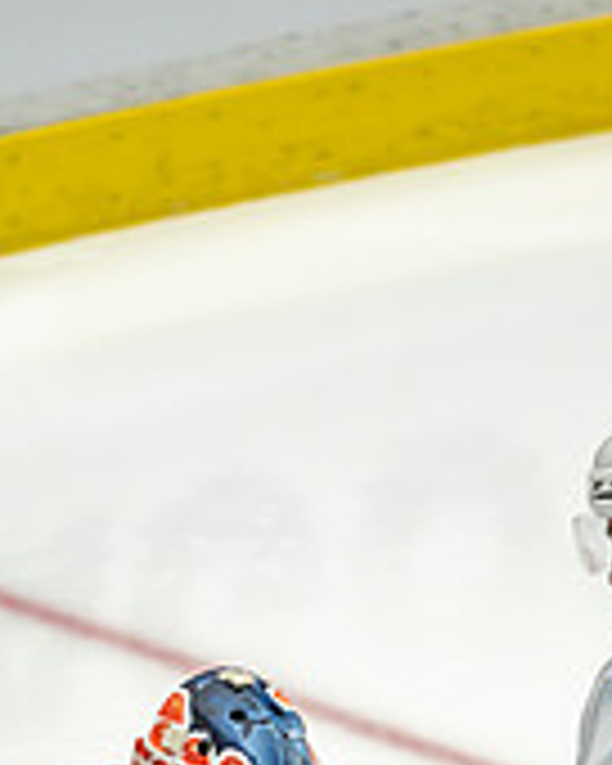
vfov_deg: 1.3
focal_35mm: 1488
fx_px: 33690
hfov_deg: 1.0
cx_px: 270
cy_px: 990
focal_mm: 600
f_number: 4
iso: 1600
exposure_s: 1/640
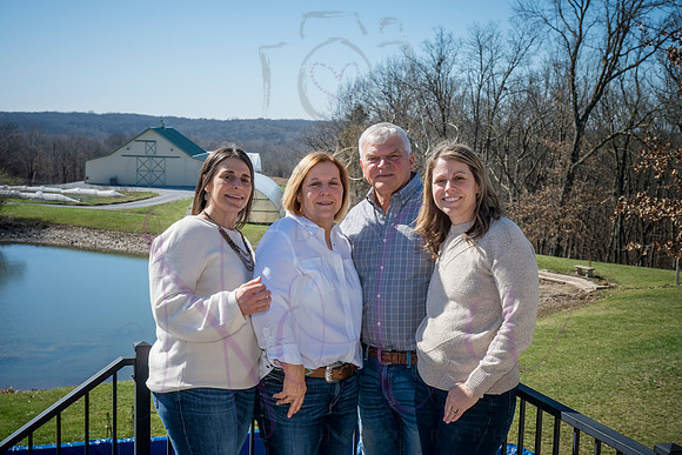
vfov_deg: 28.7
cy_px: 228
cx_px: 341
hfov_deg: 41.9
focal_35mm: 47
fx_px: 891
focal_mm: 47
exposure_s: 1/640
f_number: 10
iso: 400
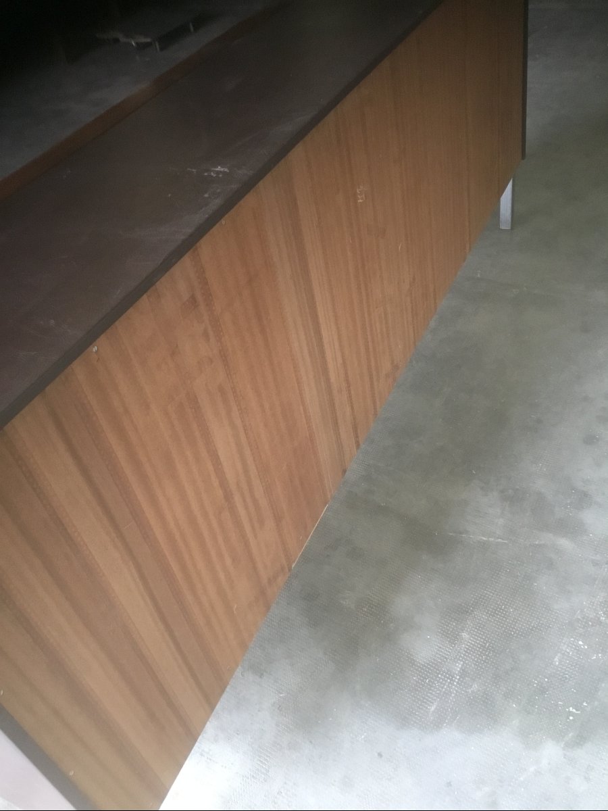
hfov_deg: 45.4
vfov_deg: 58.4
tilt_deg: -40.4
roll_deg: +11.2
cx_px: 304
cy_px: 406
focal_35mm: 31
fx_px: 726
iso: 200
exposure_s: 1/33
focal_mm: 3.3
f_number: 2.4
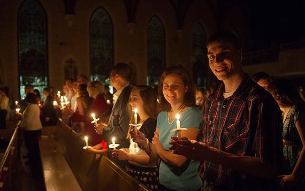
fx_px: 241
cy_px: 99
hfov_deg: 64.6
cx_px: 153
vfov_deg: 43.2
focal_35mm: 29
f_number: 2.8
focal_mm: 28
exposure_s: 1/30
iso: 3200
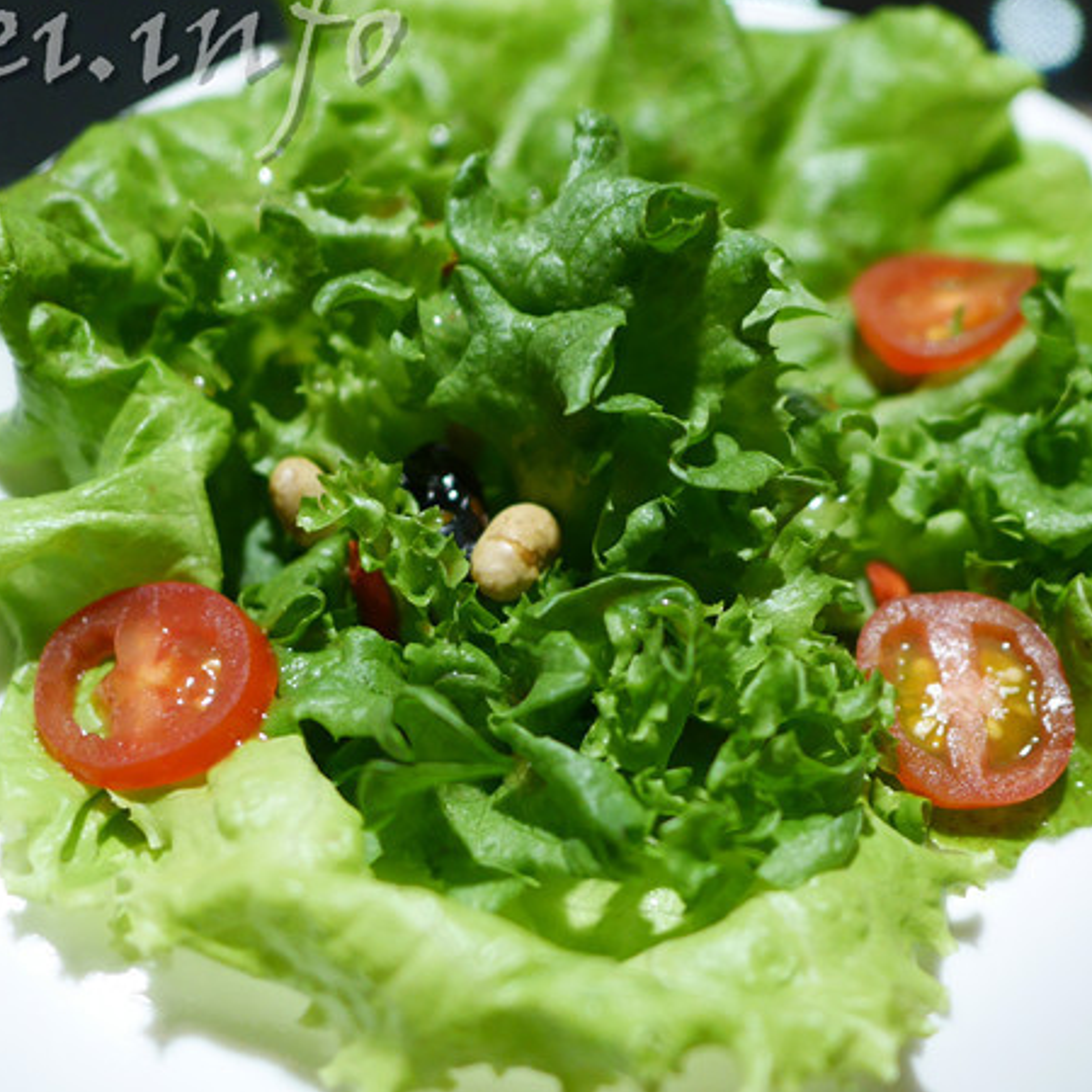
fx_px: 1892
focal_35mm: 53
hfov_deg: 32.2
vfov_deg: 32.0
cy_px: 688
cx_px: 575
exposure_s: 1/60
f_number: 1.7
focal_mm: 15
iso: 800
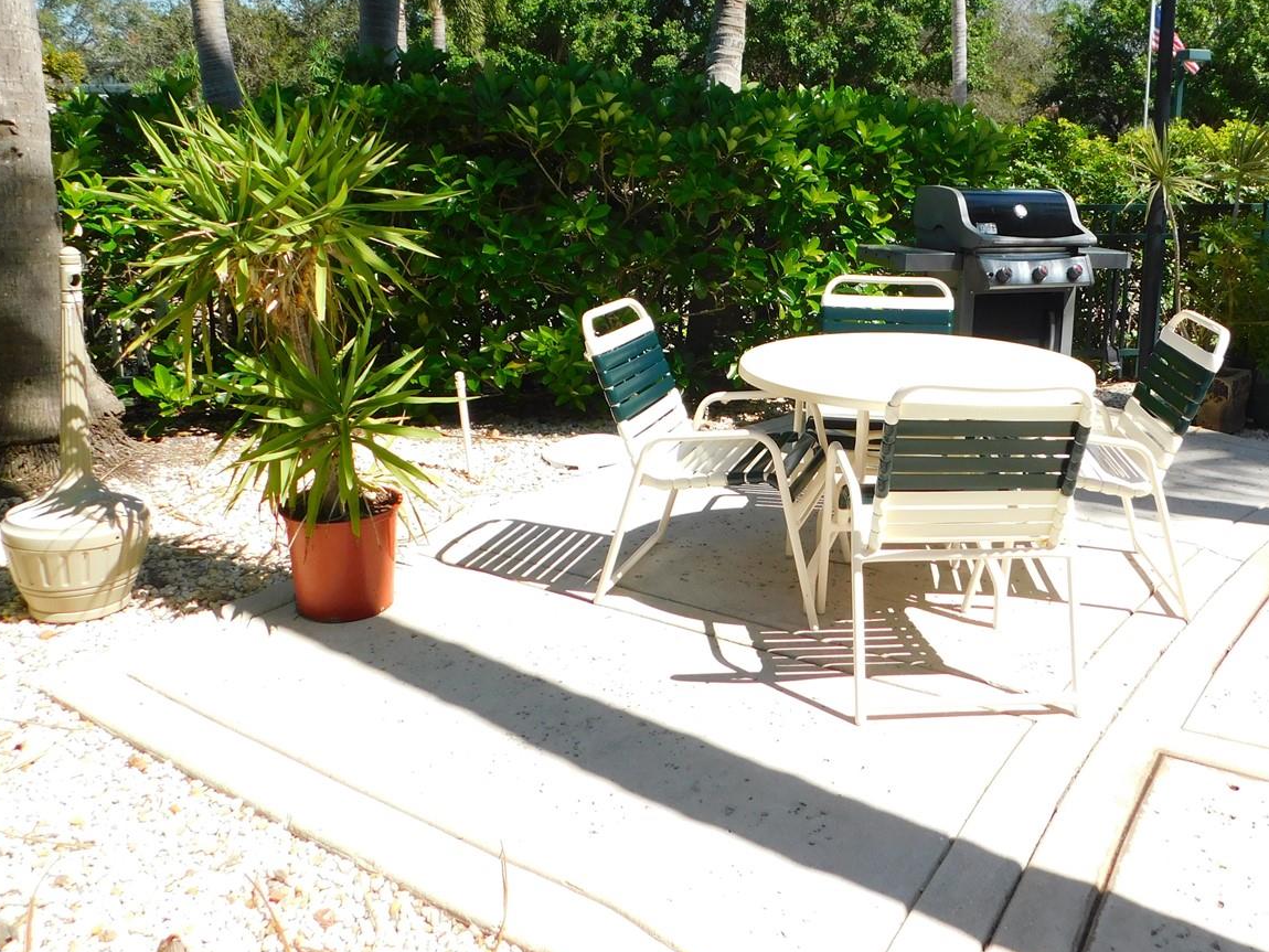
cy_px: 335
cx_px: 764
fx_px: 1173
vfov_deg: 43.7
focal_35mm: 32
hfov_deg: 56.4
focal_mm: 4
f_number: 3
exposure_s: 1/1000
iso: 125
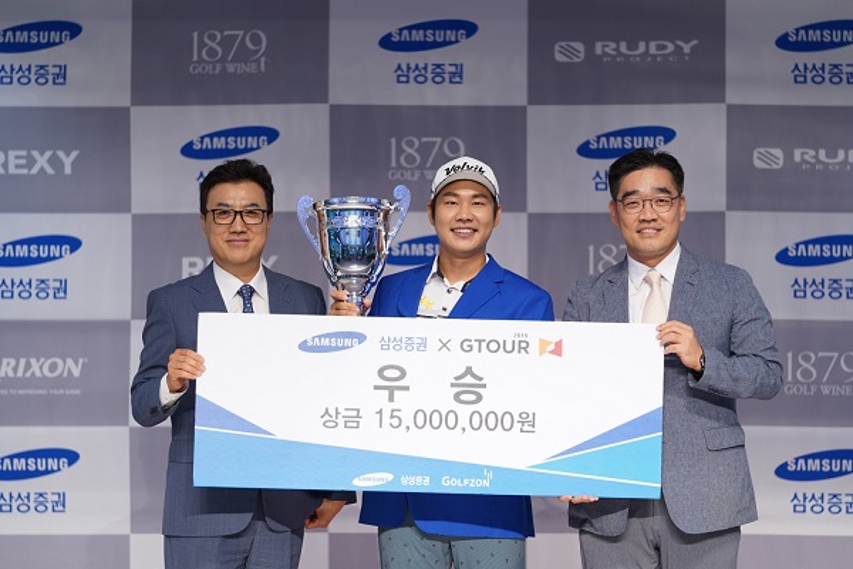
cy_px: 284
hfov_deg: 10.3
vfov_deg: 6.9
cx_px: 426
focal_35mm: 200
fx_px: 4739
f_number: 2.8
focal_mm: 200
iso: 320
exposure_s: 1/200
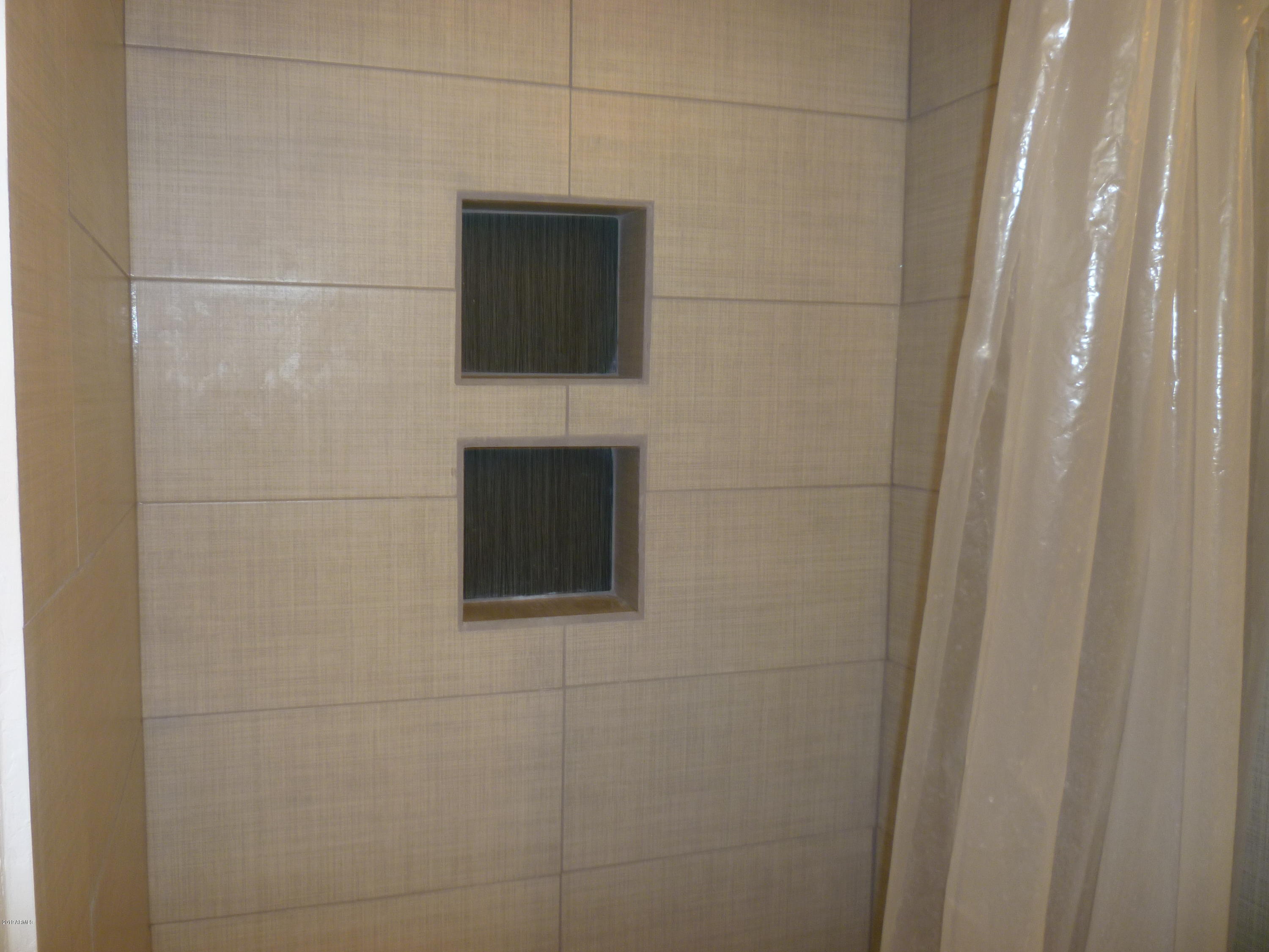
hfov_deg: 61.7
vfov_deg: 48.2
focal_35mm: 29
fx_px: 1063
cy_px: 476
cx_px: 634
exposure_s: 1/30
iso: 100
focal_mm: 5.2
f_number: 3.3
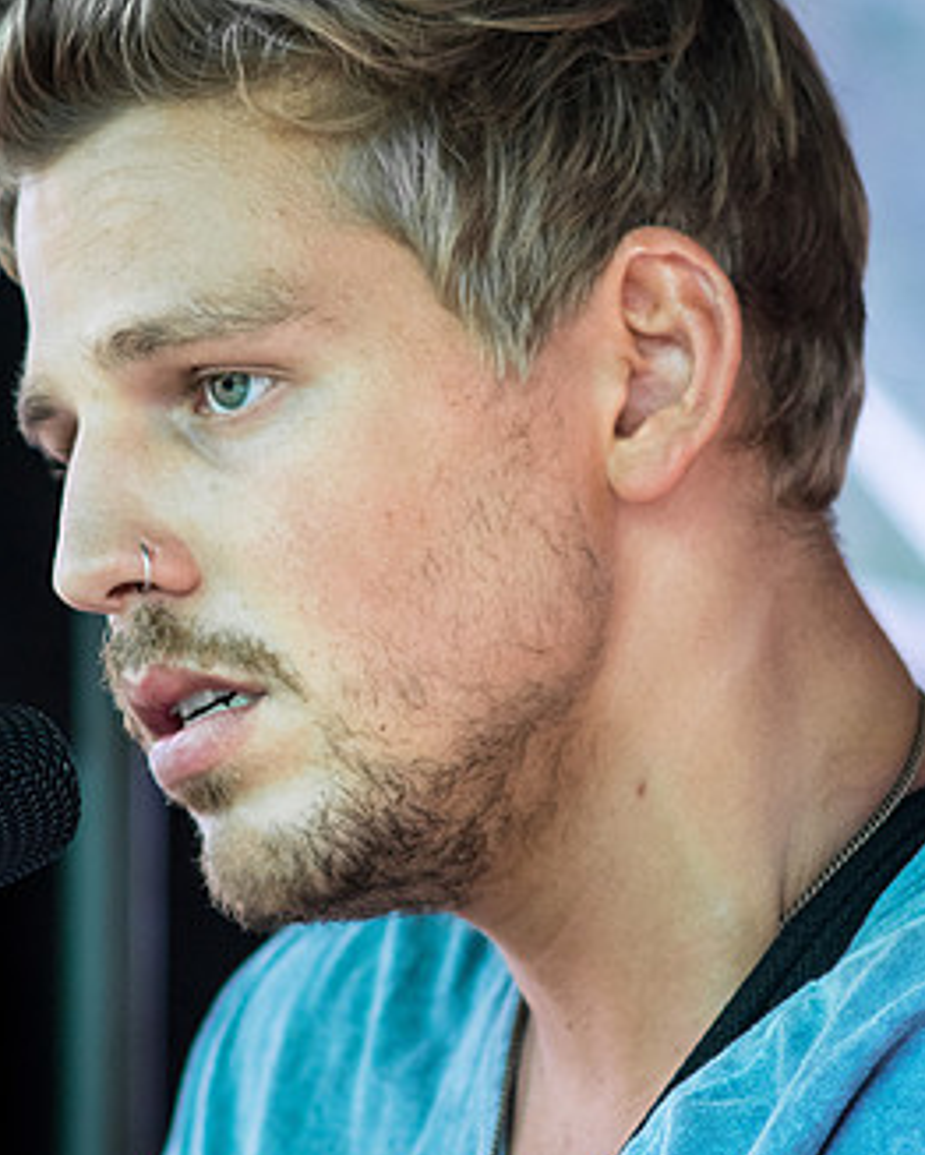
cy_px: 562
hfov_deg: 4.0
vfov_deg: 5.0
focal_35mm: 387
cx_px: 408
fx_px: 13231
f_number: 4
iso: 1600
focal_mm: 200
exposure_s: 1/200
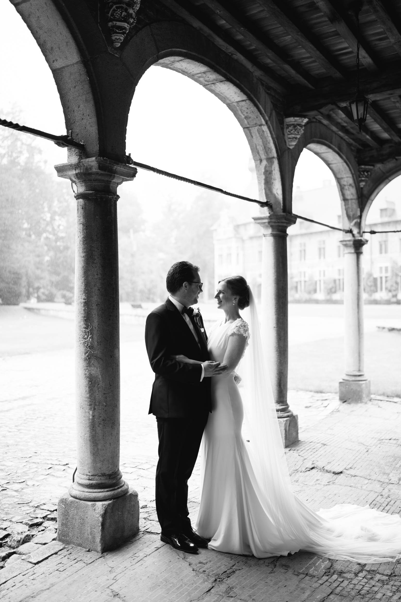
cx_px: 200
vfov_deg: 54.4
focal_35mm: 35
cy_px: 301
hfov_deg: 37.8
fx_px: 585
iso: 125
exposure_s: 1/250
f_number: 1.4
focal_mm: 35
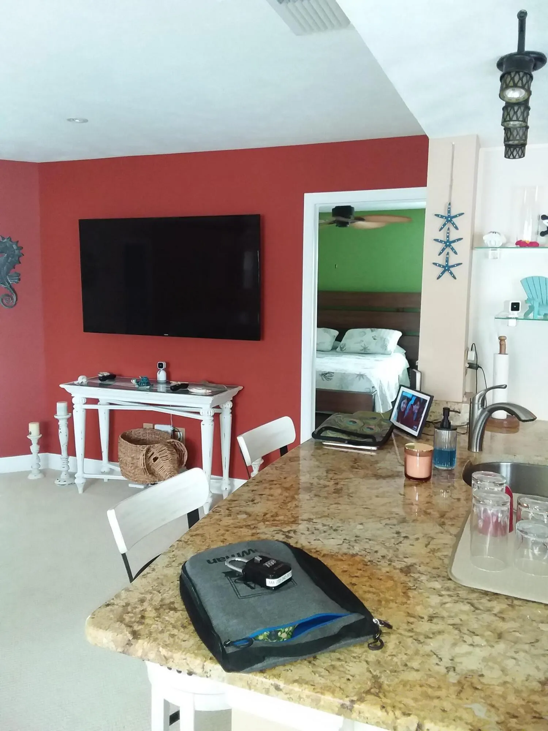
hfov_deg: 49.7
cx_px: 274
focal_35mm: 28
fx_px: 591
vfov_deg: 63.4
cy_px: 366
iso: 200
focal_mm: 2.91
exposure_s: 1/24
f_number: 1.9
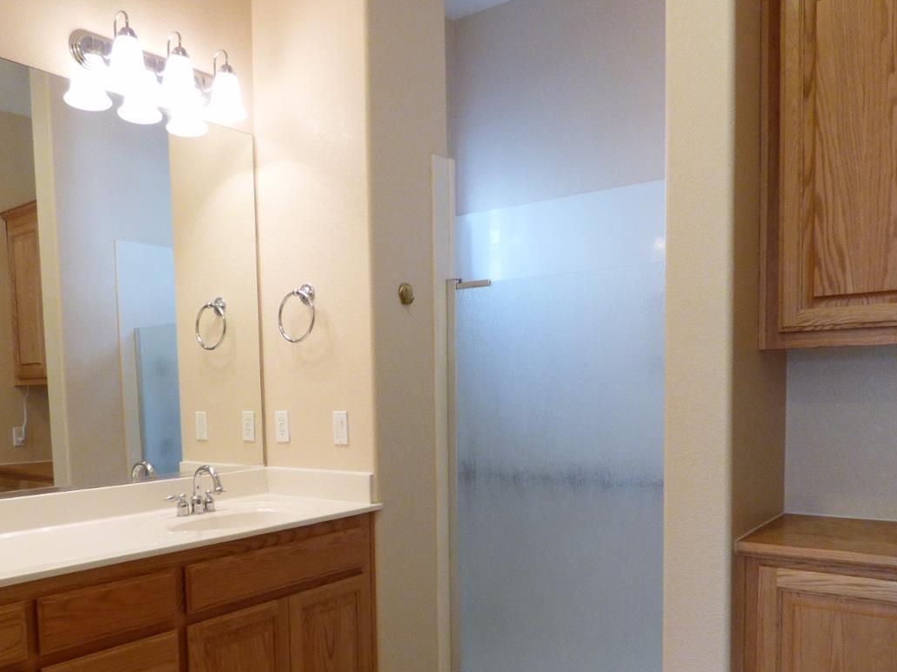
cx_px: 402
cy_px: 453
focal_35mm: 29
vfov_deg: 47.4
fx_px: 751
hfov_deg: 61.5
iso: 250
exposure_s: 1/60
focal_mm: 3.58
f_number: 2.8
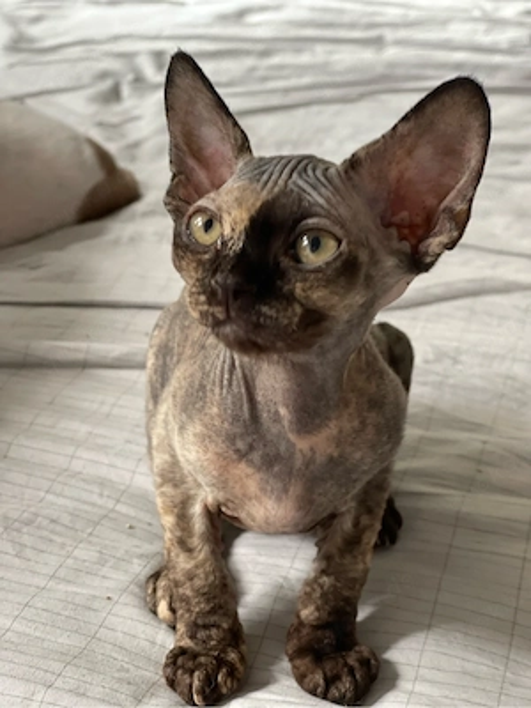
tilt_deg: -25.7
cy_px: 354
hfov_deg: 22.9
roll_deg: -0.4
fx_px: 1309
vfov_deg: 30.3
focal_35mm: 64
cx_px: 266
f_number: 2.2
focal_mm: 7.5
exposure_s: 1/40
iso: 160
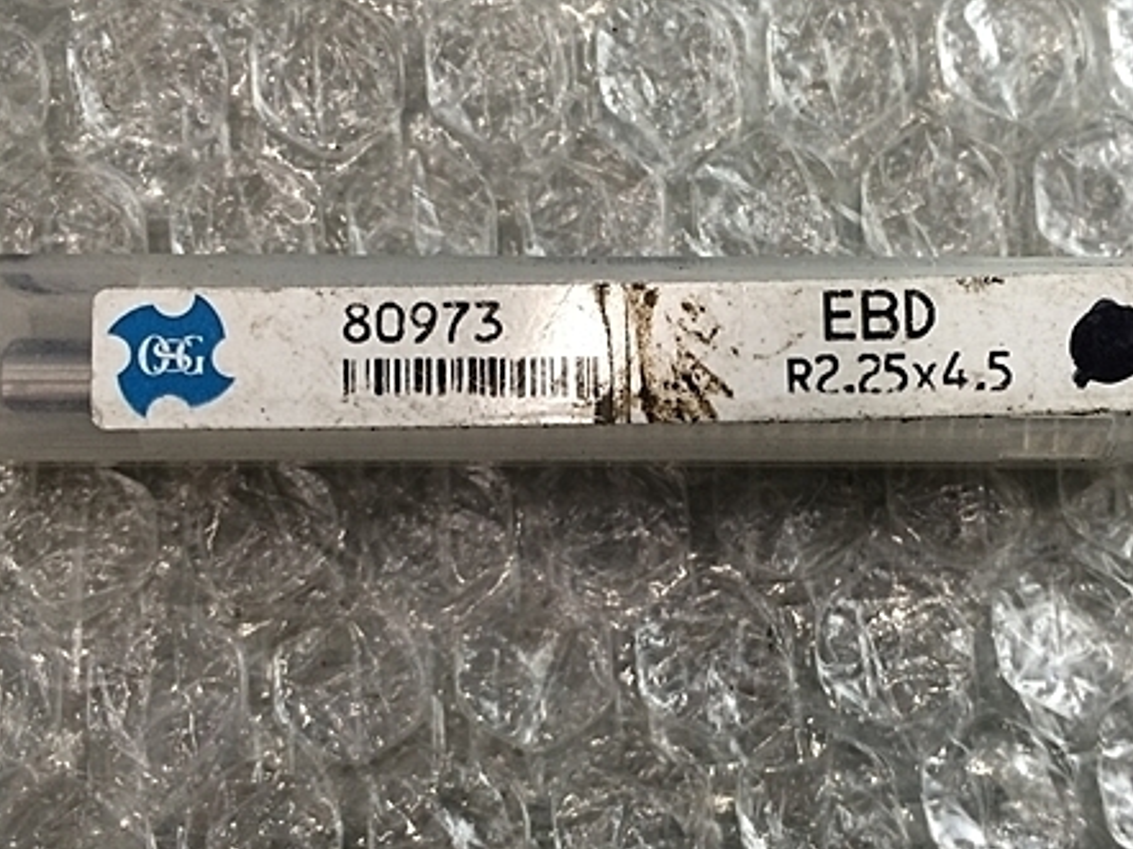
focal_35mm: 42
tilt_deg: -83.7
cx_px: 643
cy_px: 433
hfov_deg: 44.7
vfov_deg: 34.3
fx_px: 1374
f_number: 2.2
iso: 80
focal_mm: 4.15
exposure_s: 1/30
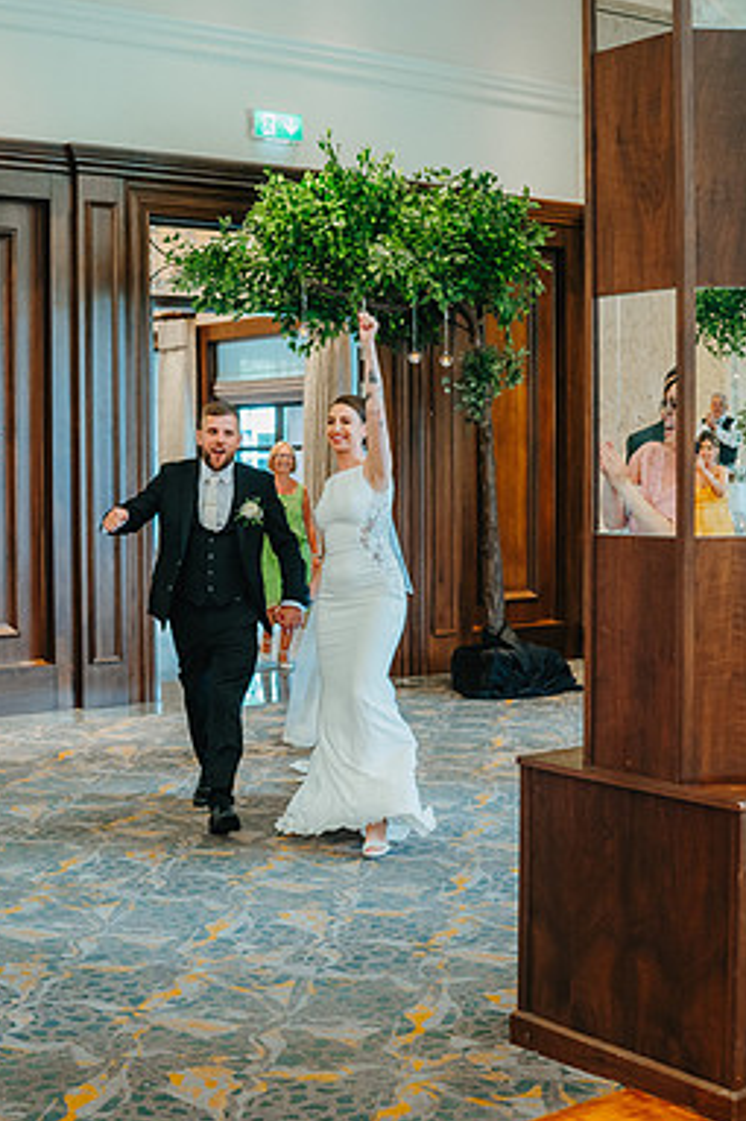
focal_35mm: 53
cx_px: 293
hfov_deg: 25.4
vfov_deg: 37.5
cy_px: 563
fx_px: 1649
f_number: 2.8
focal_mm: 35
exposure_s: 1/125
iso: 1600
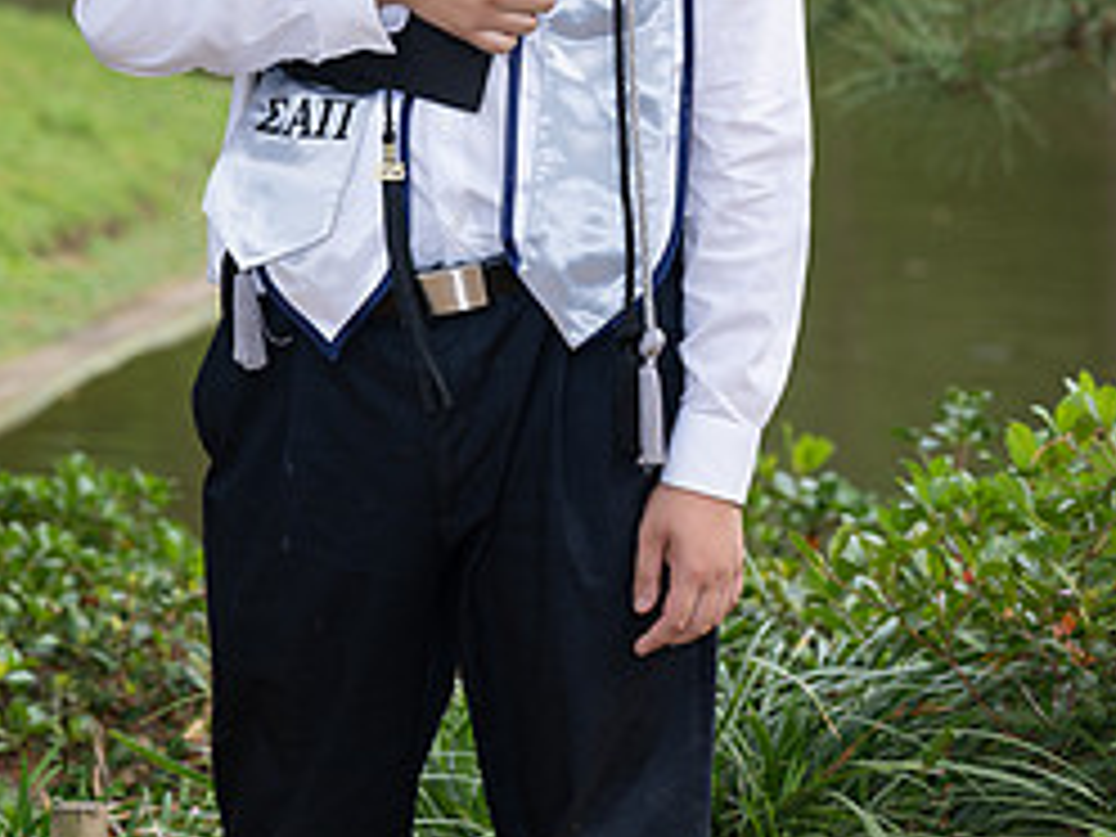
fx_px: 6738
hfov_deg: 9.5
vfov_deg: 7.1
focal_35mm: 209
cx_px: 522
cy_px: -144
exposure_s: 1/200
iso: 200
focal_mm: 120
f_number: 5.6
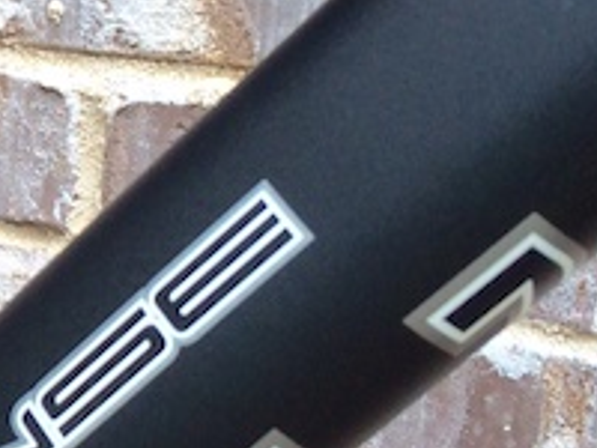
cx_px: -433
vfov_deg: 12.7
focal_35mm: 116
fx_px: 2001
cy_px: 125
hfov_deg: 15.0
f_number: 2.2
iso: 32
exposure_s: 1/240
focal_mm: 4.15
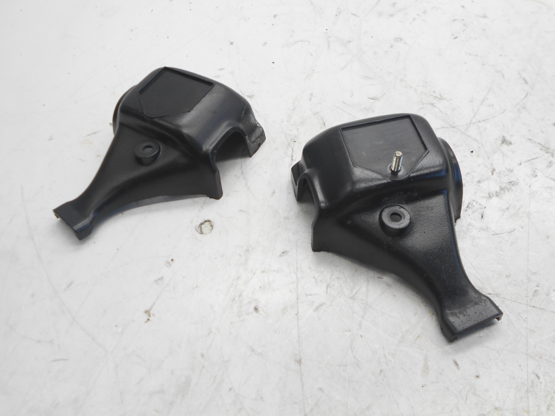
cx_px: 278
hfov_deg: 60.0
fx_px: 481
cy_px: 208
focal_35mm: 30
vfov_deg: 46.8
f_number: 3.4
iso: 80
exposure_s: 1/40
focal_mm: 5.1
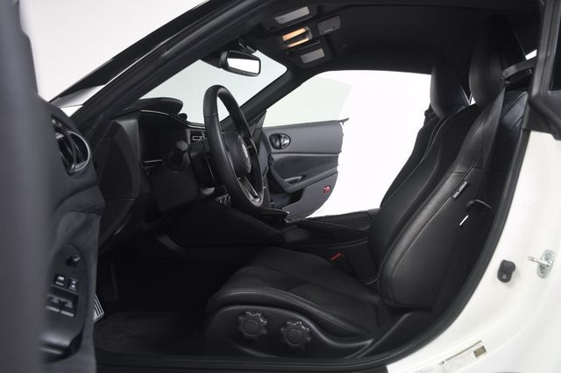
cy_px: 186
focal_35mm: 33
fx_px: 514
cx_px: 280
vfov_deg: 39.9
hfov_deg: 57.2
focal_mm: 22
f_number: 5
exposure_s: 1/160
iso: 100
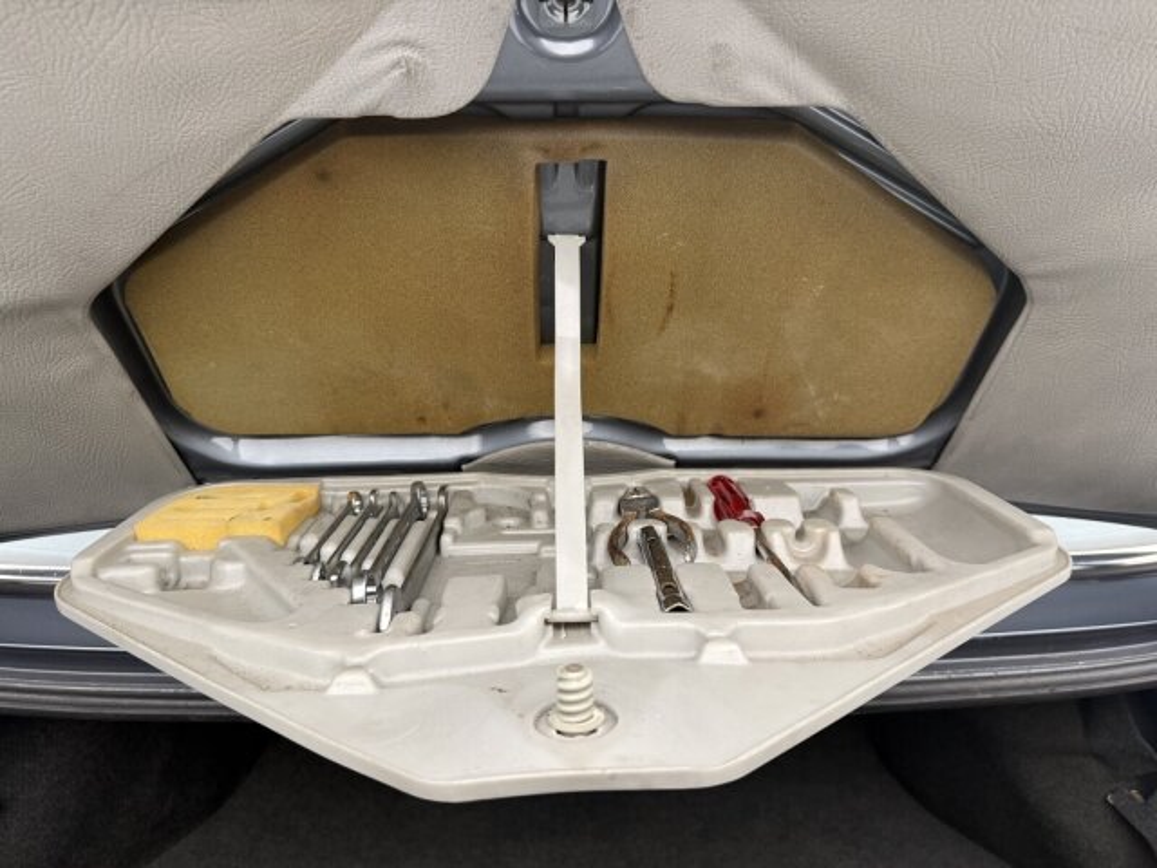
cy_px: 434
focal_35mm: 24
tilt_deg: -22.6
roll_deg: -0.3
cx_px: 578
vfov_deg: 56.8
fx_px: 802
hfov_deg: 71.6
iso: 200
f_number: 1.78
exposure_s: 1/49
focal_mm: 6.76
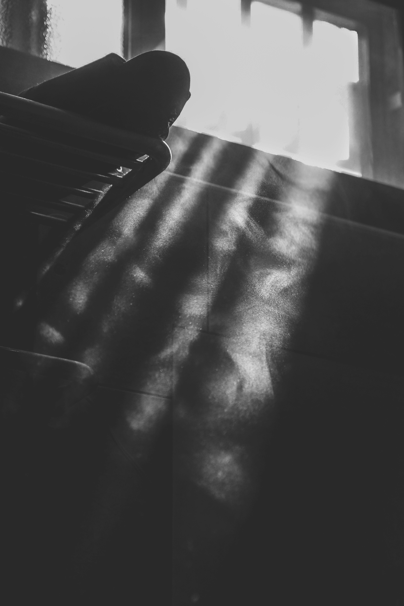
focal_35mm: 83
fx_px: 1397
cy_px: 303
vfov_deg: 24.5
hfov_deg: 16.5
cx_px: 202
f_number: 4
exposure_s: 1/30
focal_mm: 55
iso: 800
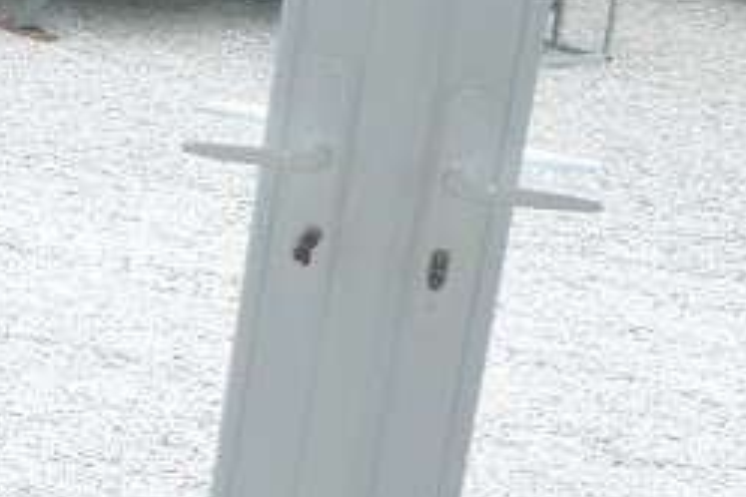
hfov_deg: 14.3
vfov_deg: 12.3
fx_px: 2300
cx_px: -882
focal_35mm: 111
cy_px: 126
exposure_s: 1/125
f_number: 2.5
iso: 100
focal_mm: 5.1
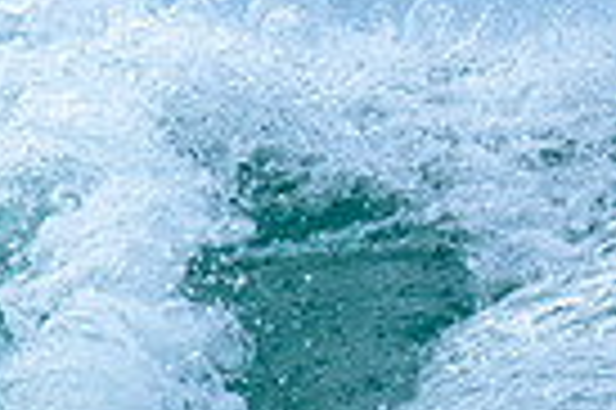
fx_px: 77745
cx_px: -414
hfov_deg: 0.5
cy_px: 218
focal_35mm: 4549
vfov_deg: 0.3
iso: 450
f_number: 6.3
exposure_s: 1/3200
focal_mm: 800
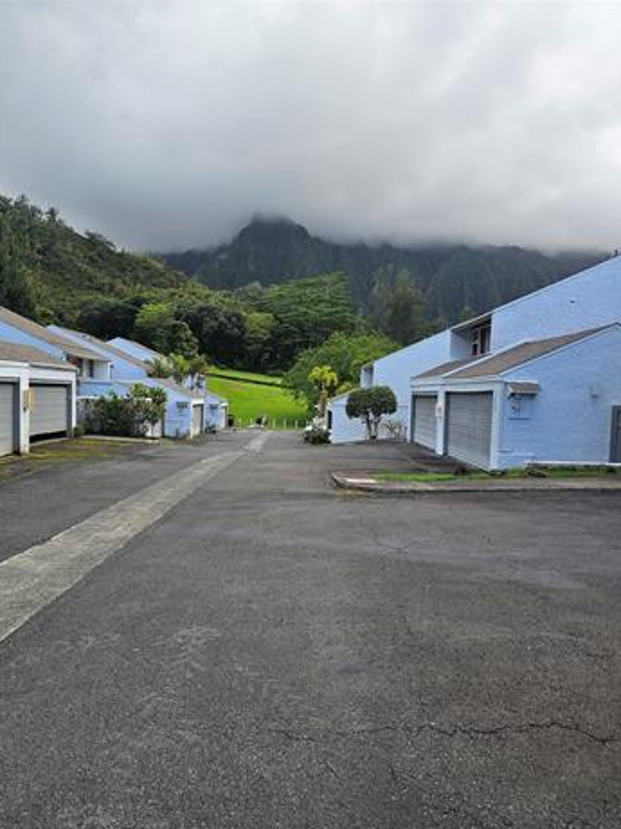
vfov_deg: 71.6
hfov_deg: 56.8
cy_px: 431
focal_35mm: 24
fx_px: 574
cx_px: 315
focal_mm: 6.3
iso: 10
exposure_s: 1/213
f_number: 1.7
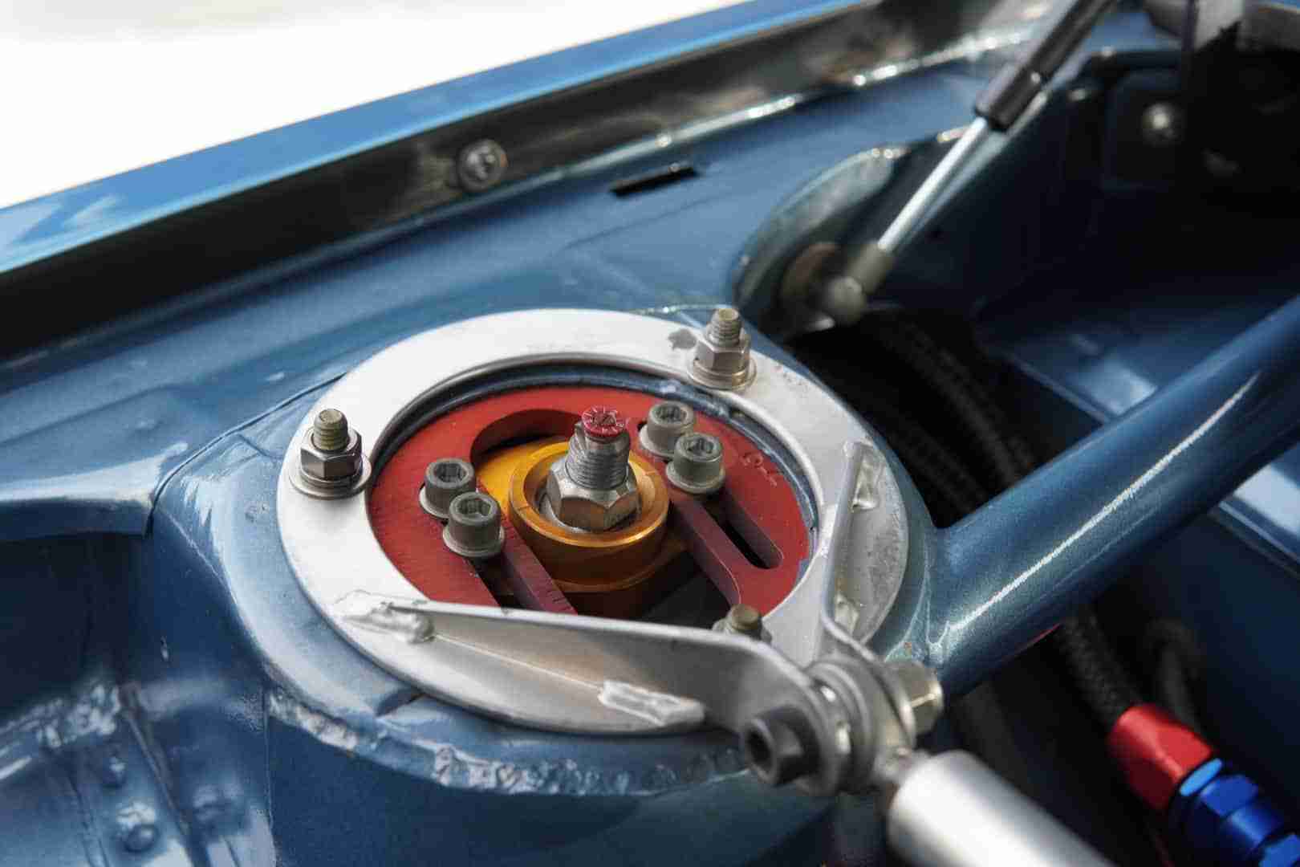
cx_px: 650
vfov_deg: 29.9
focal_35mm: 45
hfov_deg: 43.6
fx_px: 1625
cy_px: 434
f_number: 4
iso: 160
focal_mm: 30
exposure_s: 1/60
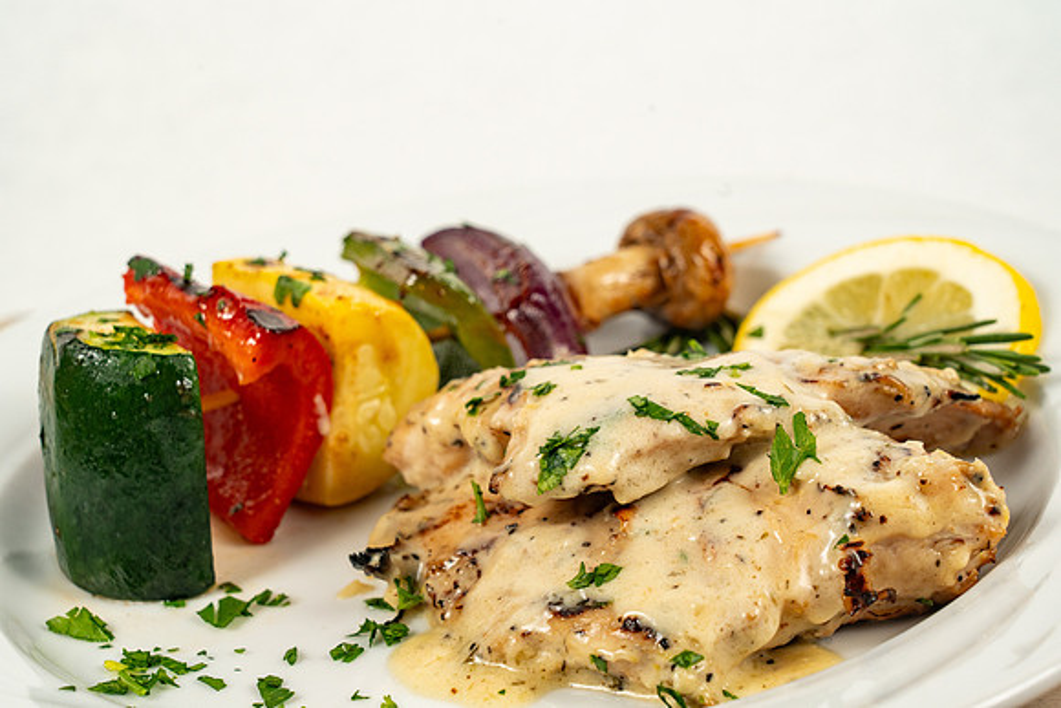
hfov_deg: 19.5
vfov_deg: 13.0
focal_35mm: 105
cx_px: 530
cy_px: 354
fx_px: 3095
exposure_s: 1/200
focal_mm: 105
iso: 800
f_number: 11
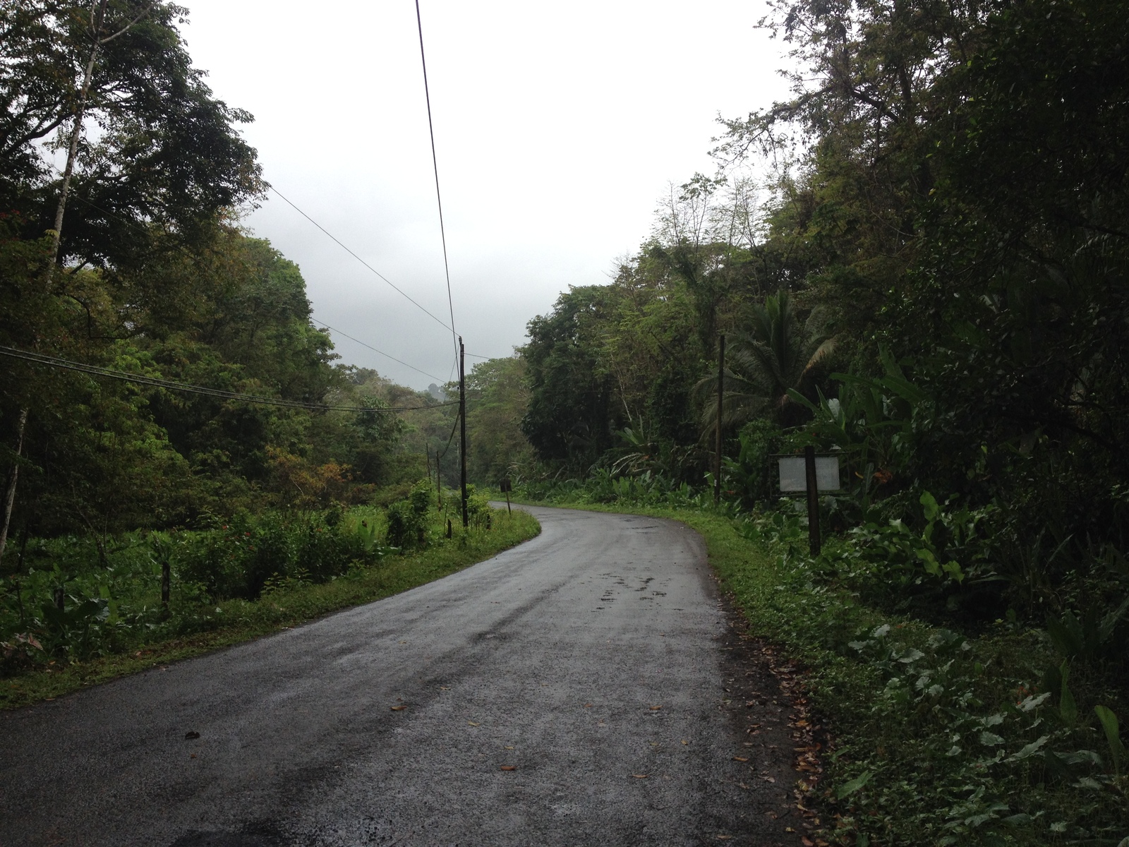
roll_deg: +0.6
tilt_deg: +0.8
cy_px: 424
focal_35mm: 35
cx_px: 564
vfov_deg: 40.7
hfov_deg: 52.6
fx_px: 1142
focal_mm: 4.28
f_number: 2.4
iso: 50
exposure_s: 1/378
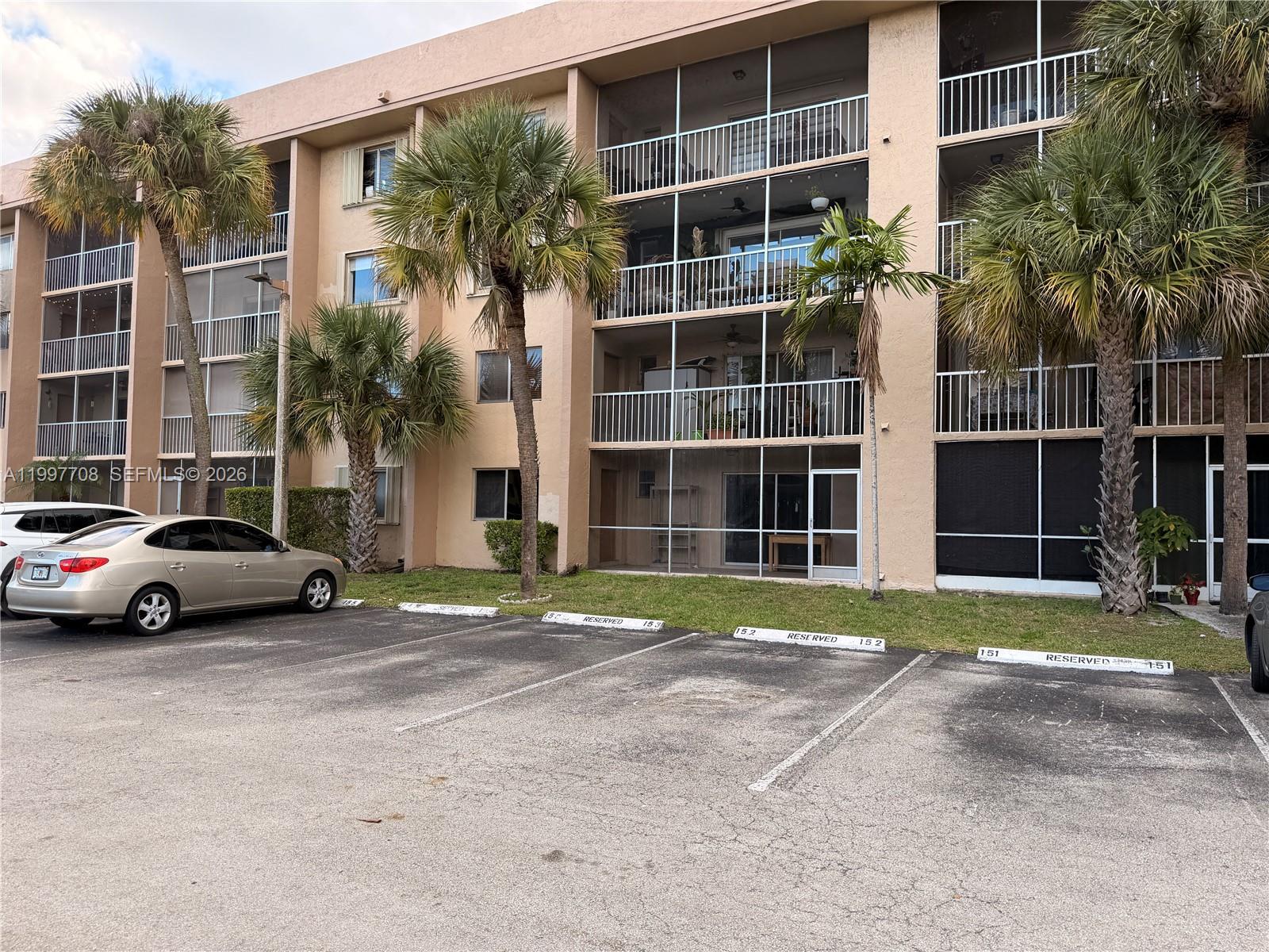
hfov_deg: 71.6
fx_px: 880
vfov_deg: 56.8
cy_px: 476
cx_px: 634
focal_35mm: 24
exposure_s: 1/584
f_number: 1.78
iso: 80
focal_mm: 6.76
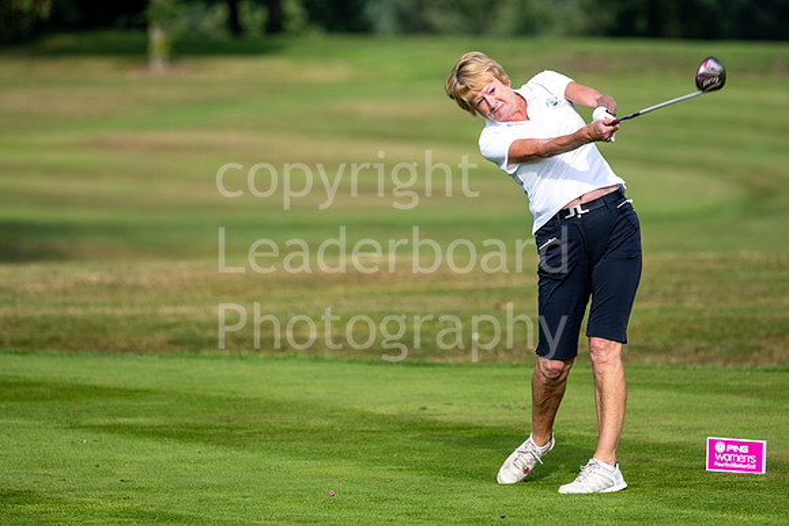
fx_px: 7416
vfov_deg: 4.1
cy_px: 266
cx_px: 416
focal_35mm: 338
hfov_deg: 6.1
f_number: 5
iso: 200
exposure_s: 1/1600
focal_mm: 300
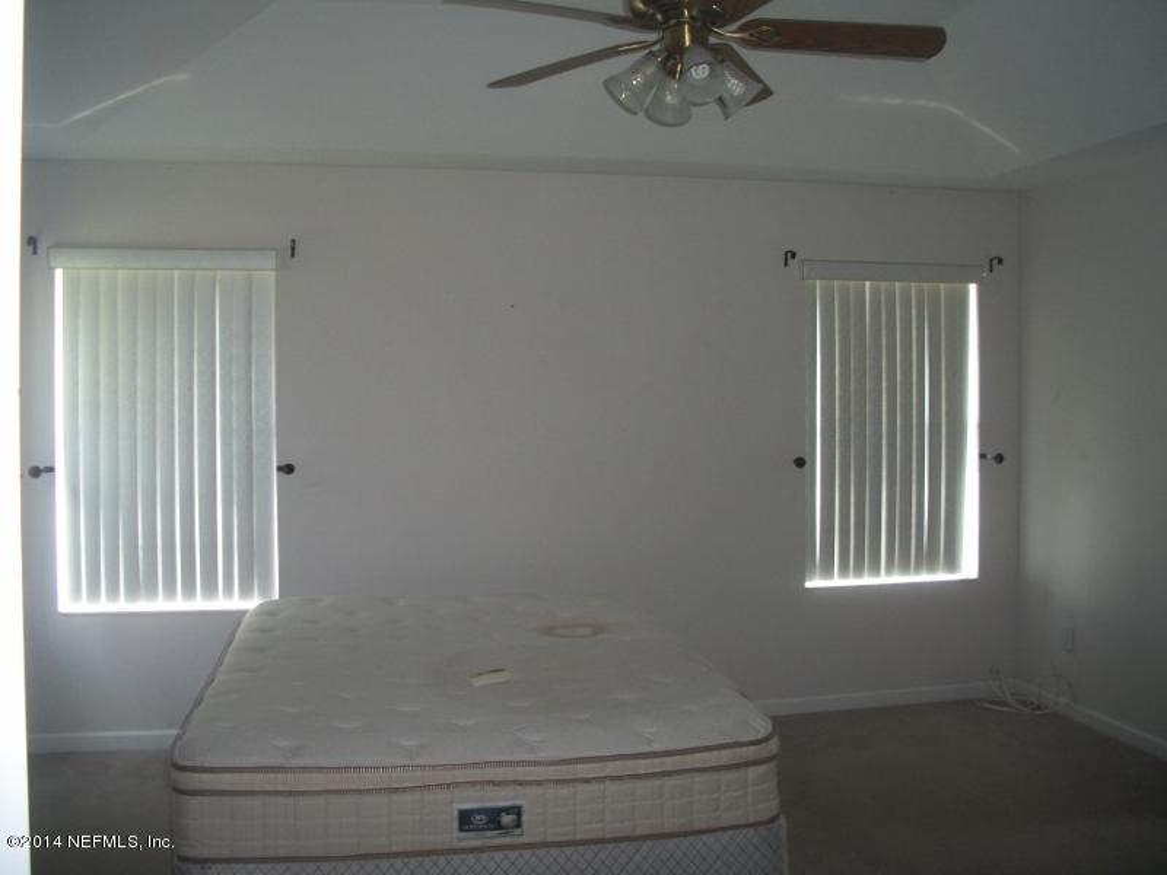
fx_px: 1180
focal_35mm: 35
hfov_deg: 52.6
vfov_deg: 40.7
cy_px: 438
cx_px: 584
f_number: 3.1
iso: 160
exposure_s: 1/30
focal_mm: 6.3
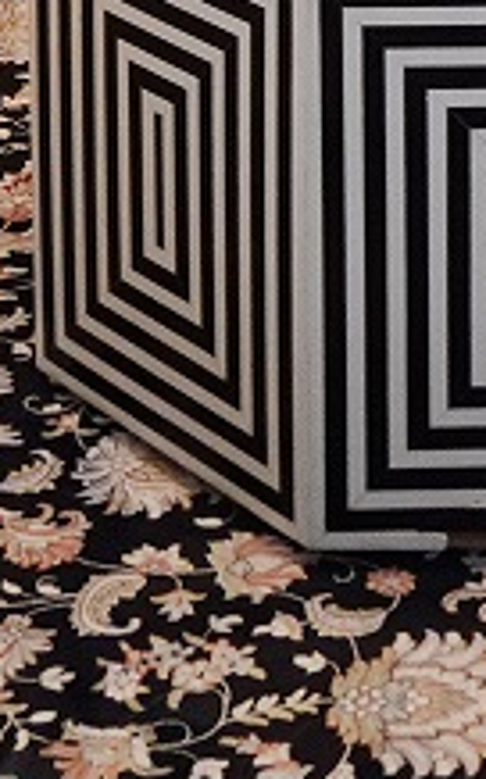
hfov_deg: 6.9
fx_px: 4011
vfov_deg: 10.1
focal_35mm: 189
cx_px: 597
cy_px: -879
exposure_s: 1/80
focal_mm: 18
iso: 800
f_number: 5
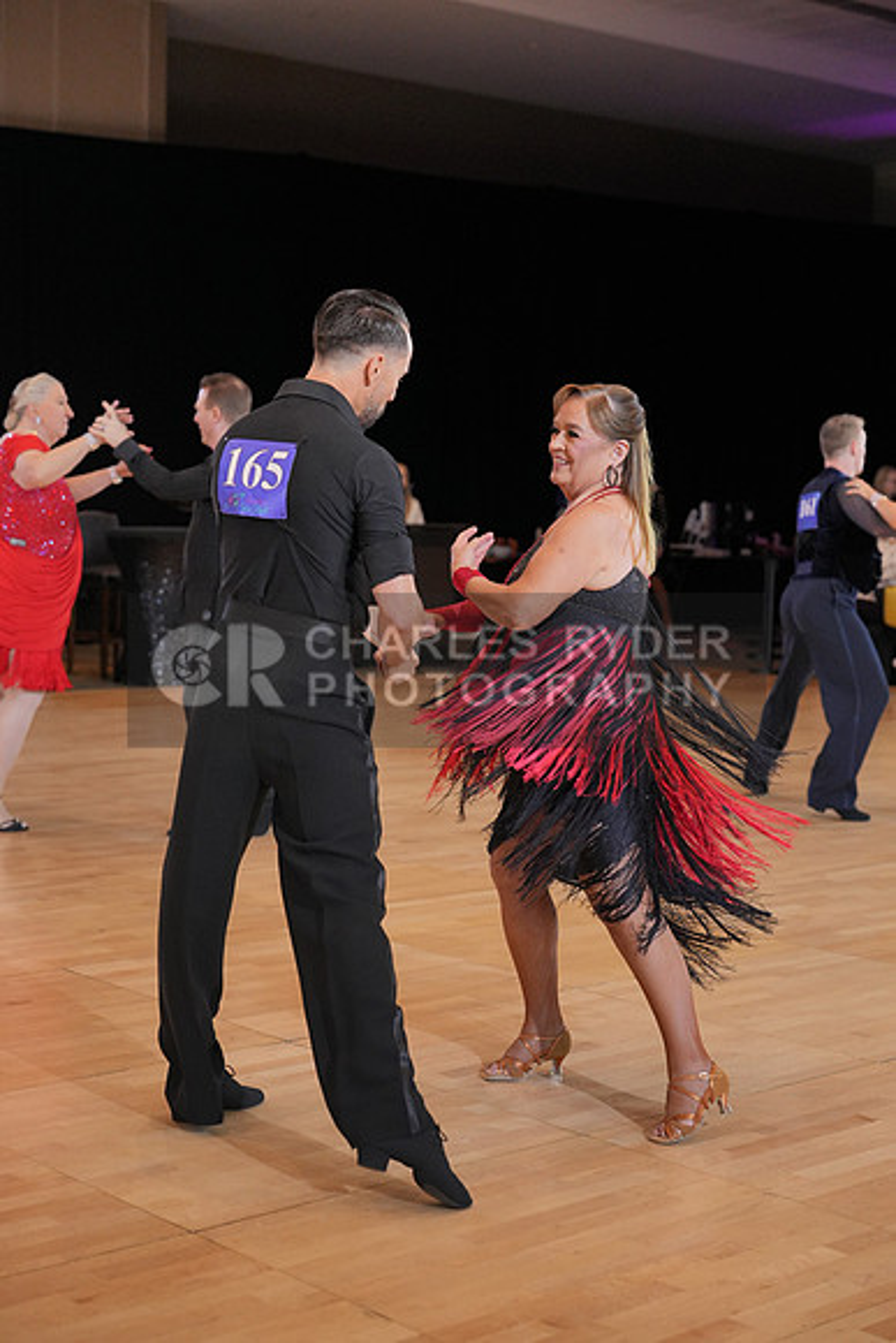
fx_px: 2201
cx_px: 448
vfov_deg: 33.9
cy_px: 672
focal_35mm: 59
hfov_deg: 23.0
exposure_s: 1/500
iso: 2000
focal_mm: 59
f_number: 3.2
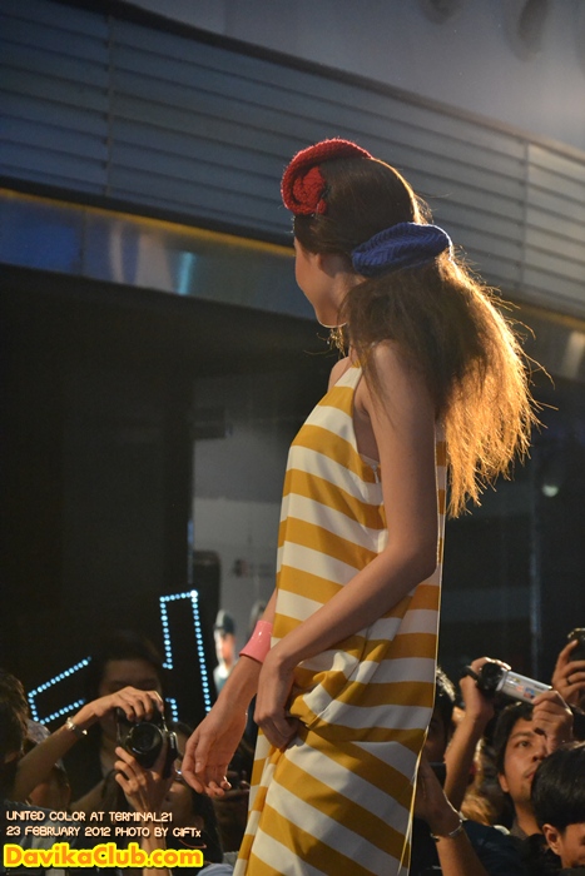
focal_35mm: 158
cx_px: 292
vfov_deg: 13.0
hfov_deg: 8.7
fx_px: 3837
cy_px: 438
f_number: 5.6
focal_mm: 105
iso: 3200
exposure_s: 1/320
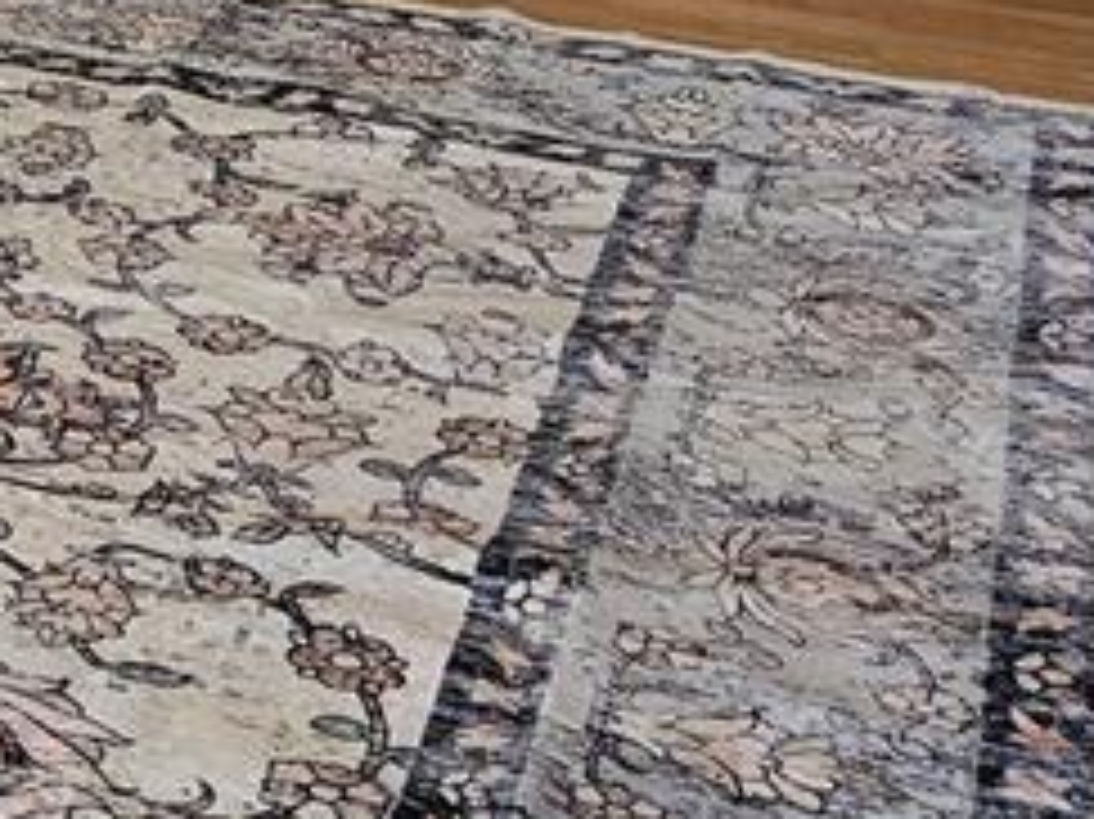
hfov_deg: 17.6
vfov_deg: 13.9
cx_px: -657
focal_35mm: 97
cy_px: -558
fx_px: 3064
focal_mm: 6.3
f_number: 1.7
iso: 640
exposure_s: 1/120
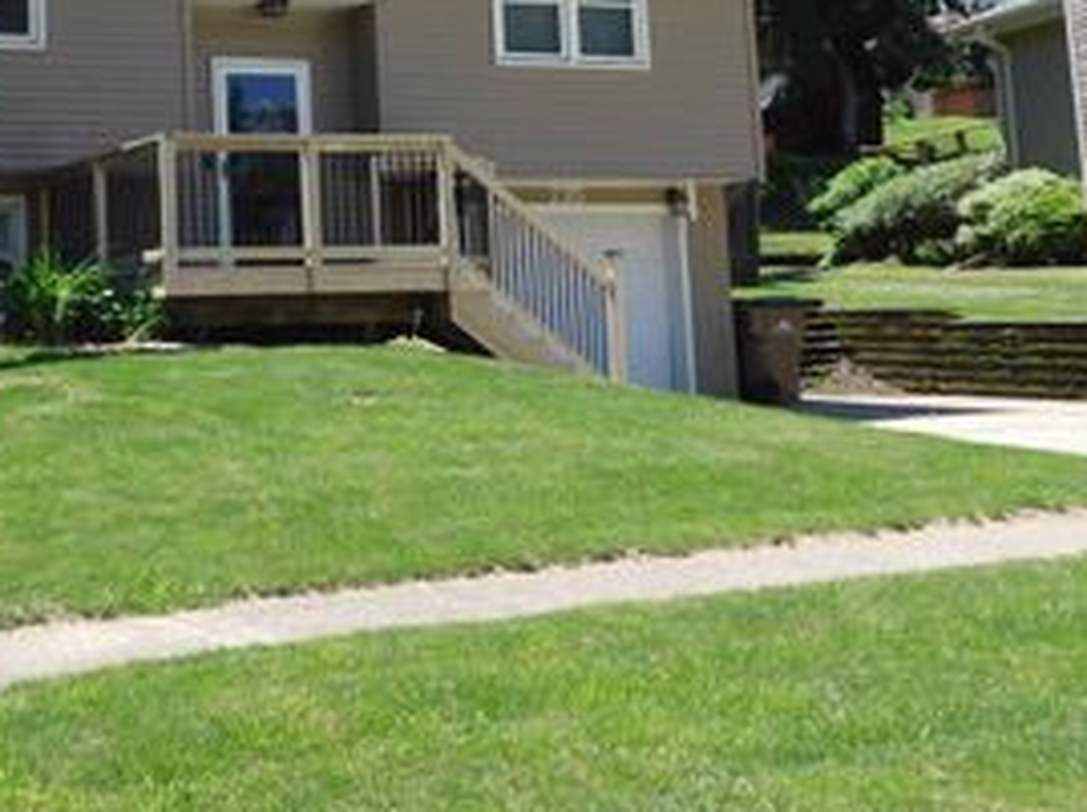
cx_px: 109
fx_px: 2101
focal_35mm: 67
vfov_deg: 21.5
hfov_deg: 27.9
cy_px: 111
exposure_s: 1/640
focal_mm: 6.3
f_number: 3.5
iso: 125
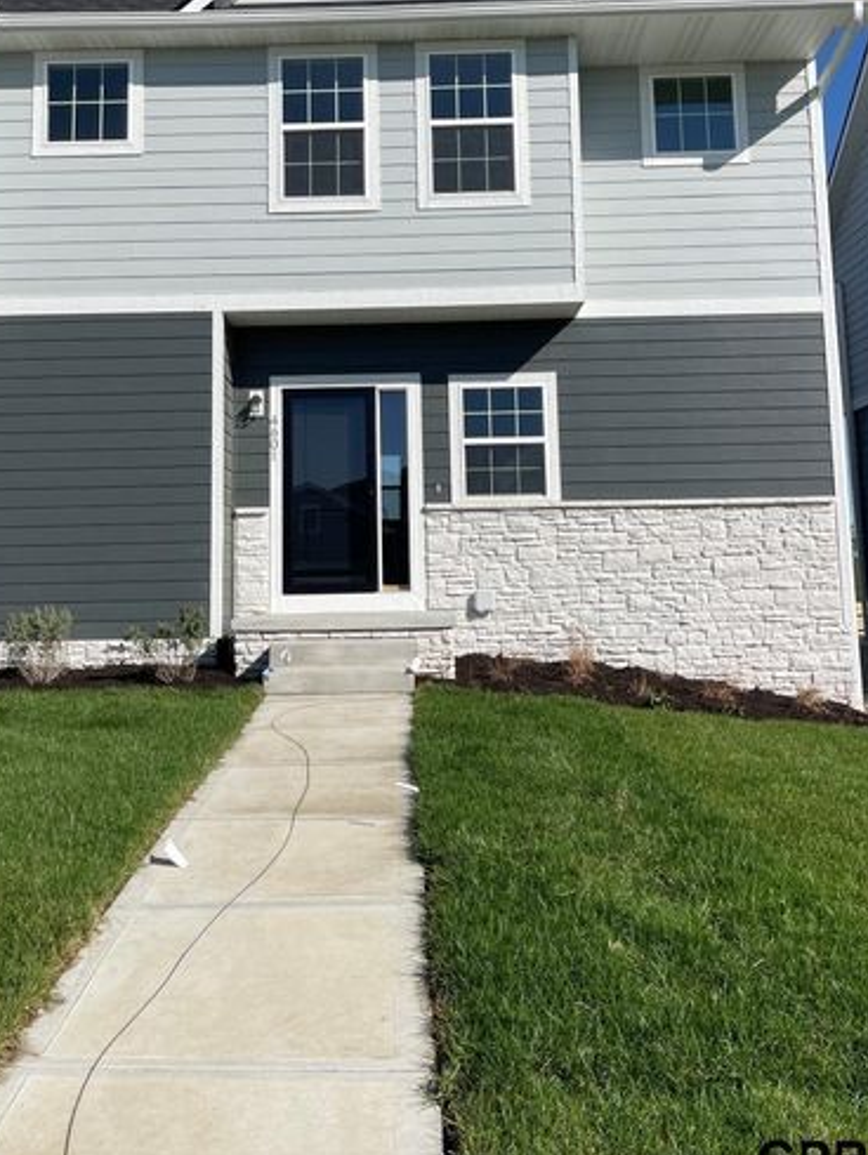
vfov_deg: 53.1
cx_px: 406
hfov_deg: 41.8
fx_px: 1136
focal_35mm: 34
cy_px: 407
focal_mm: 5.1
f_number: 1.6
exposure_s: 1/6579
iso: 32
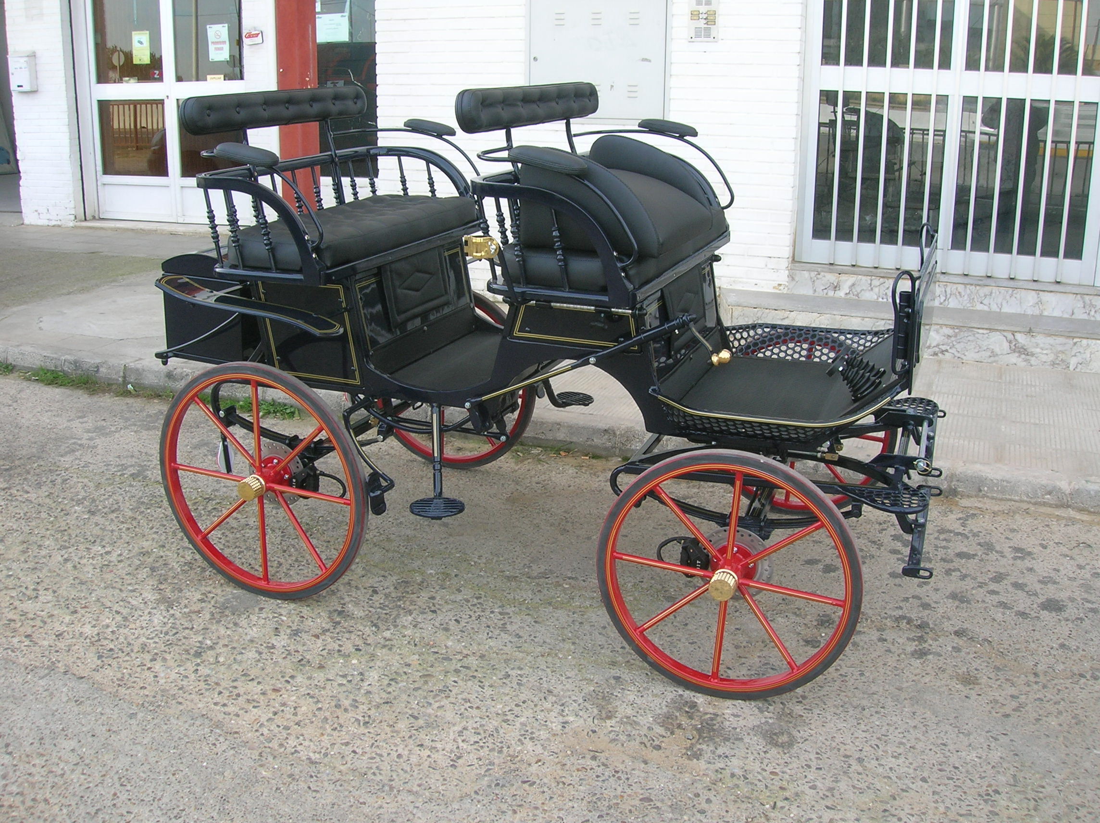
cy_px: 412
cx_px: 550
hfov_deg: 54.0
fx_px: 1080
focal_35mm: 34
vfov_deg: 41.7
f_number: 4.9
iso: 50
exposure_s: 1/57.4
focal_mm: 5.7
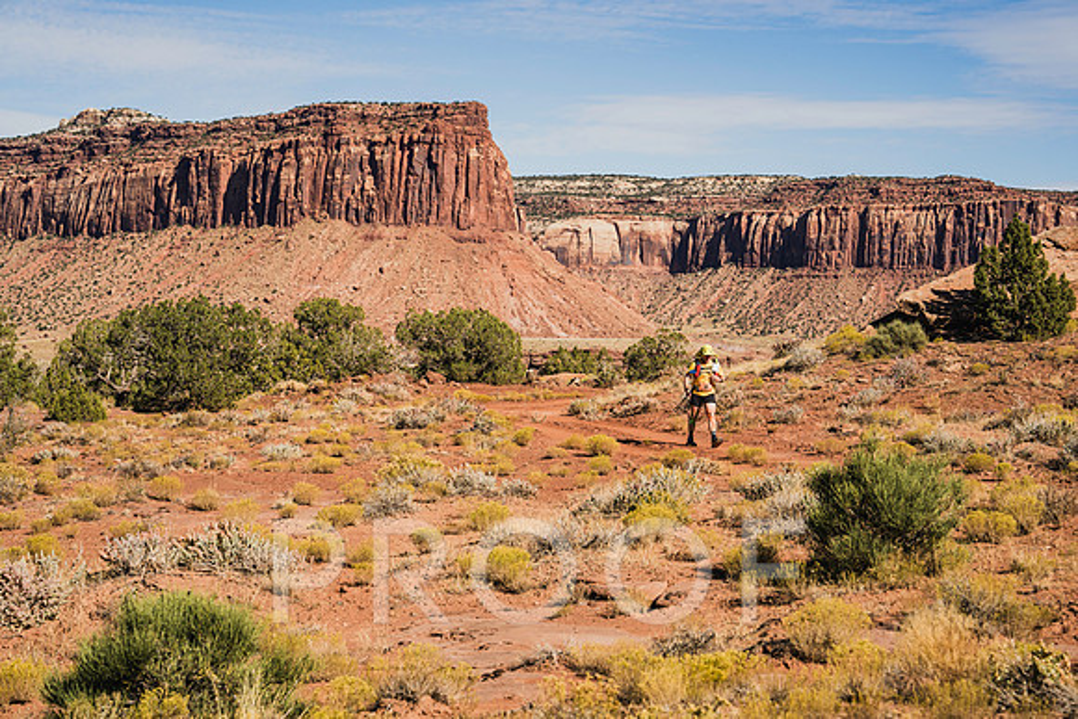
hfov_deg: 28.5
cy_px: 359
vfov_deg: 19.2
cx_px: 543
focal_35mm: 71
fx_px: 2124
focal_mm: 70
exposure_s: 1/800
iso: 100
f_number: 5
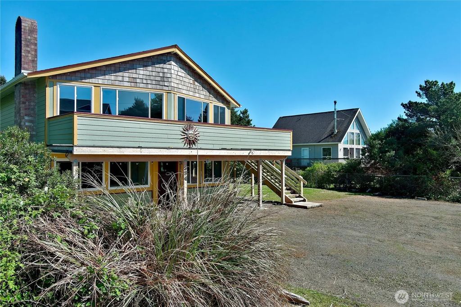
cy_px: 154
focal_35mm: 29
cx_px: 230
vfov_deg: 44.9
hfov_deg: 63.7
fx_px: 371
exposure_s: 1/1318
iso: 100
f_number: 2.8
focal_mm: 10.57
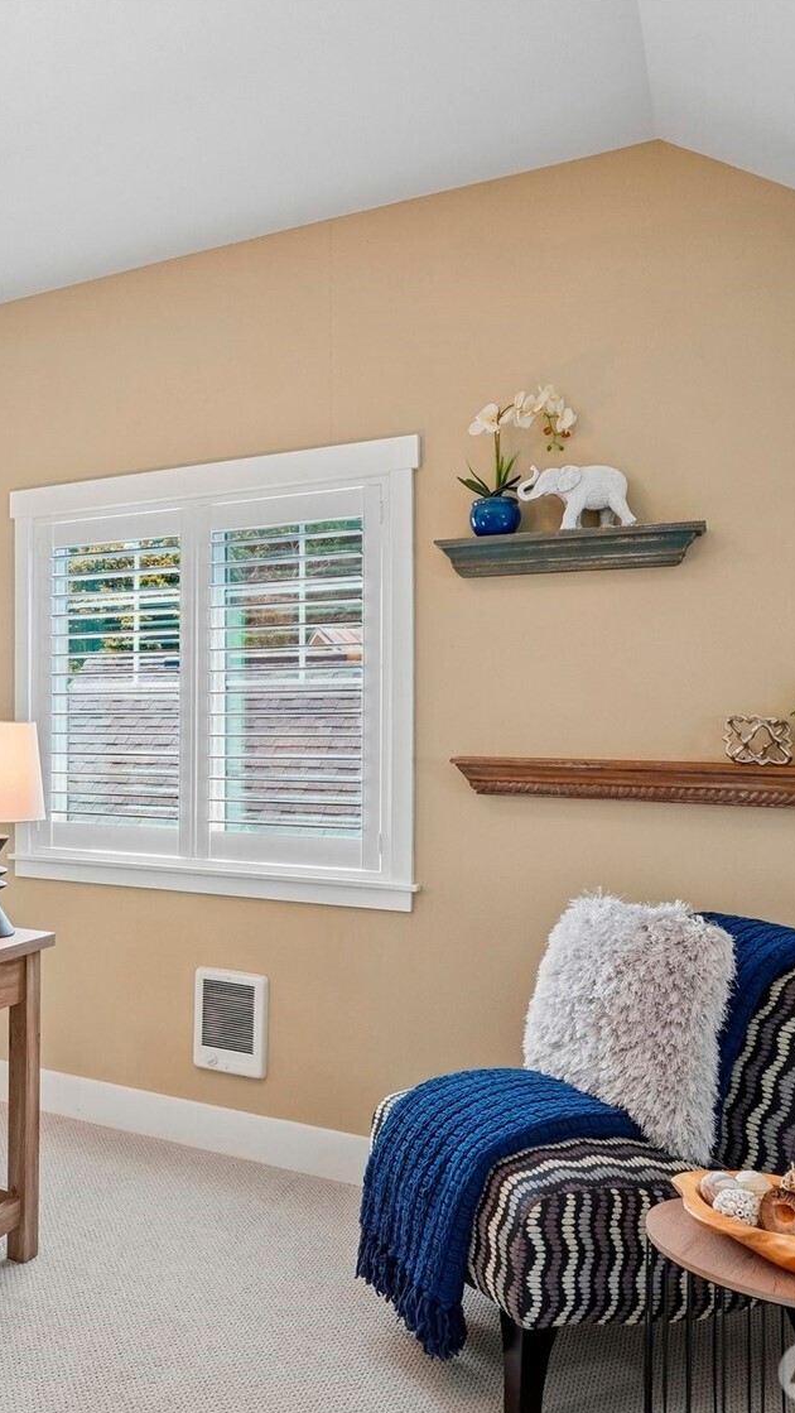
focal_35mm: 27
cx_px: 16
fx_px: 1011
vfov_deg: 69.8
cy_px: 706
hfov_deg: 38.5
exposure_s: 1/125
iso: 1600
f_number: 8
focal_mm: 17
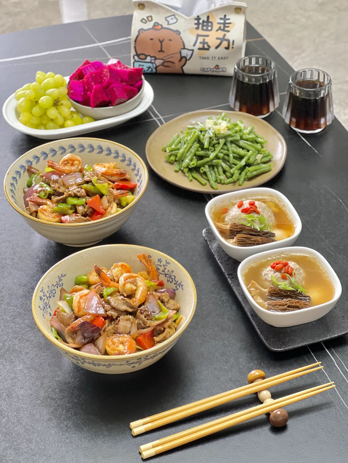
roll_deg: +0.3
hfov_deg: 19.1
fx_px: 1032
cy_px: 232
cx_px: 174
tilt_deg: -39.1
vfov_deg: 25.3
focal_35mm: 77
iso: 320
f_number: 2.8
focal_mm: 9
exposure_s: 1/30
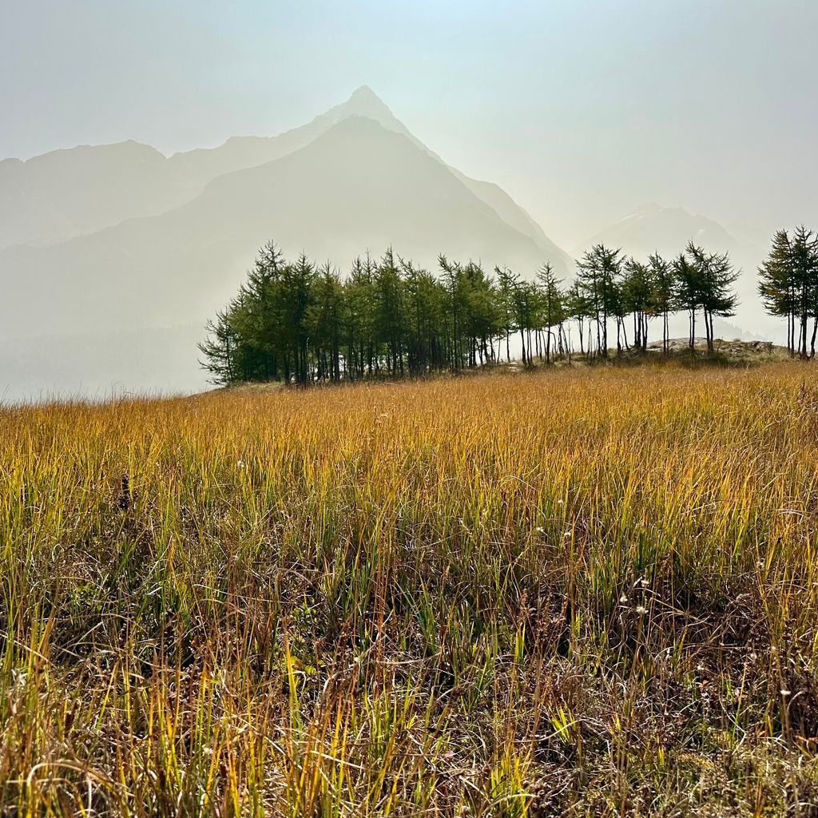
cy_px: 409
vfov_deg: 55.6
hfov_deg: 55.6
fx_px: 775
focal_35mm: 29
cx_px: 407
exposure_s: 1/13699
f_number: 1.78
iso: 80
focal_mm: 6.86
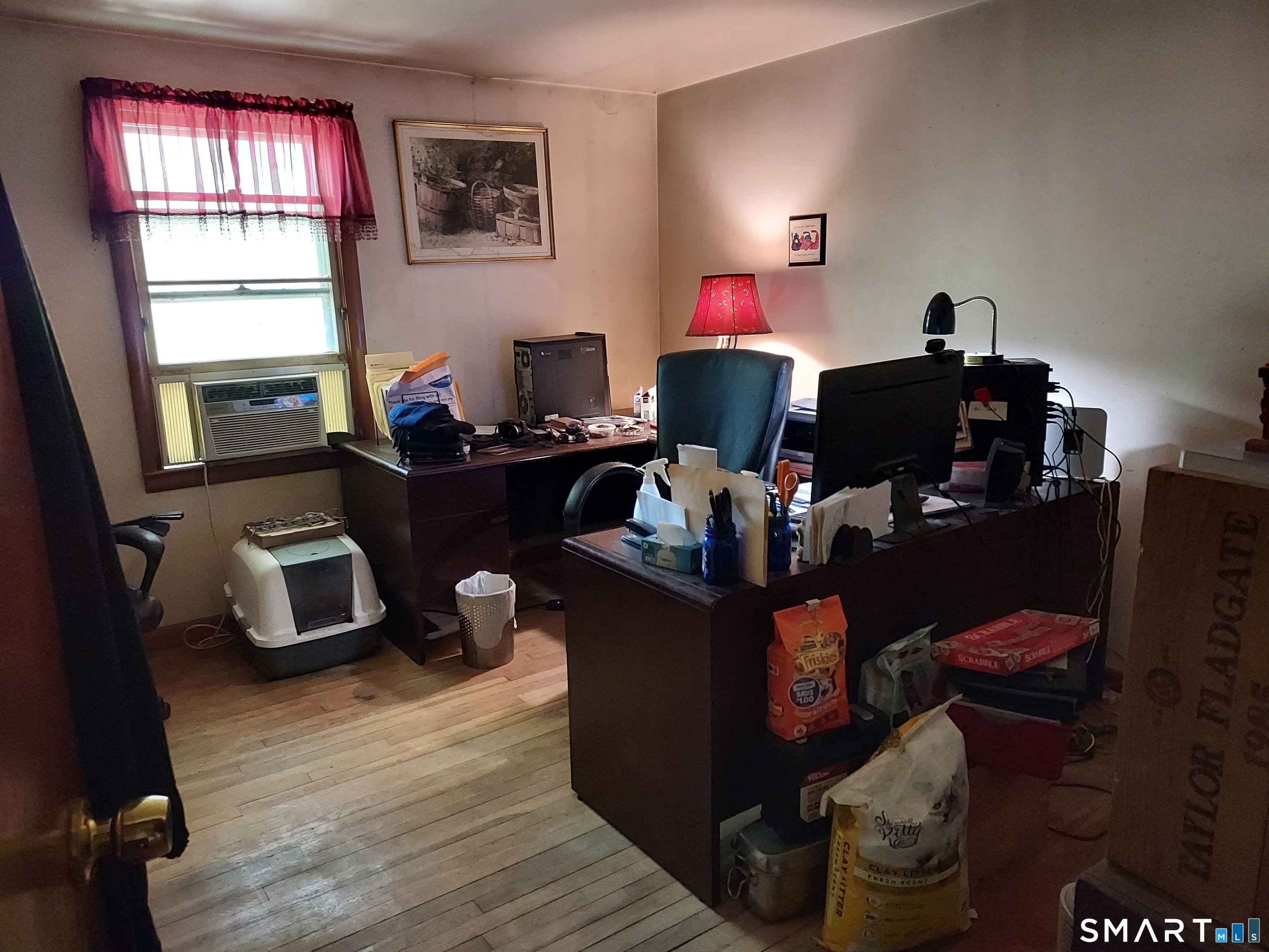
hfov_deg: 71.6
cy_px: 476
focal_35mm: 24
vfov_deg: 56.8
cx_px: 634
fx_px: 880
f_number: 1.8
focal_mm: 4.6
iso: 800
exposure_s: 1/24
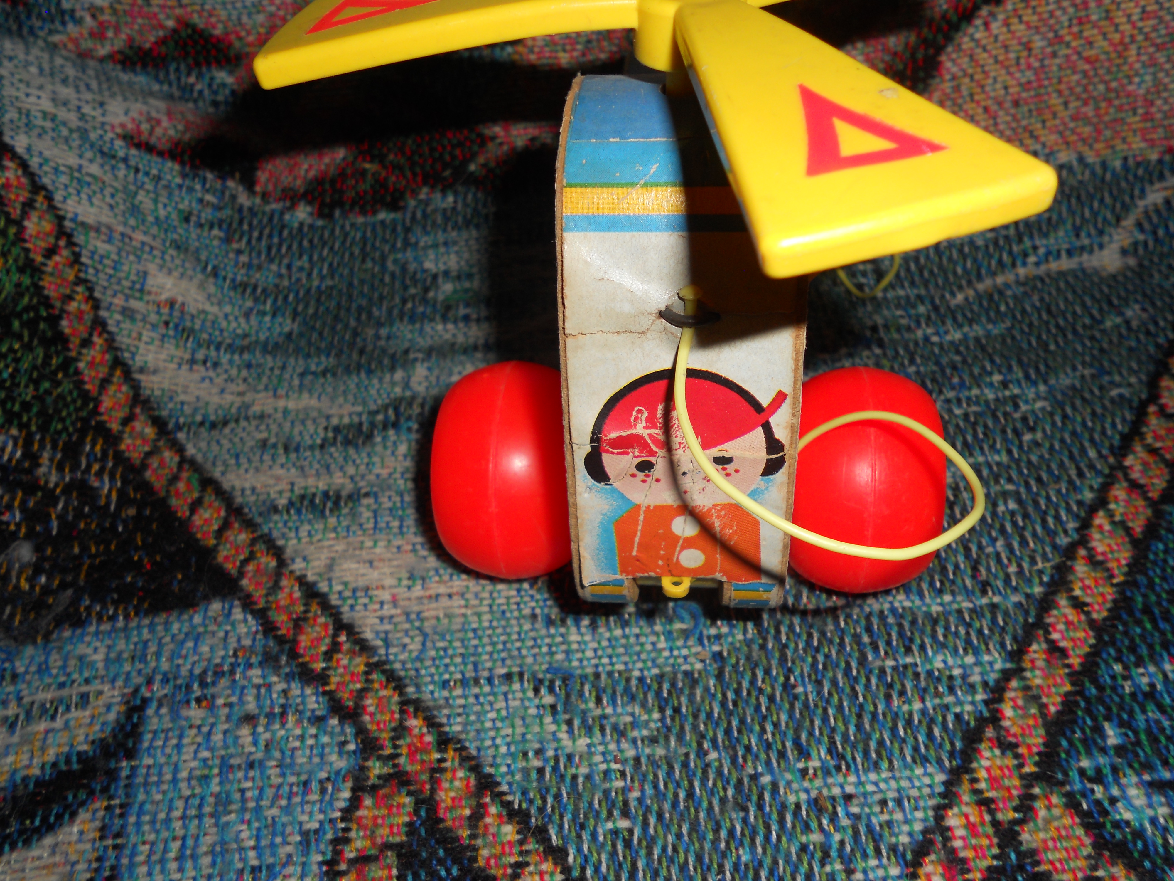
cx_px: 587
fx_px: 1085
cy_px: 440
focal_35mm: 32
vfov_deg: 44.2
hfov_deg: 56.8
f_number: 8.8
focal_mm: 5.8
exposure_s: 1/25
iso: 80
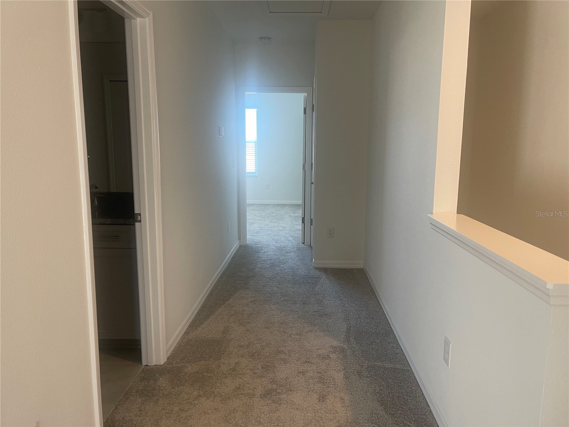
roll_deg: -0.6
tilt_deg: -8.7
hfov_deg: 67.3
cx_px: 284
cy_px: 214
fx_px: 427
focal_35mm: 26
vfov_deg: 53.1
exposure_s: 1/60
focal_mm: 5.1
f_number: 1.6
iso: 125
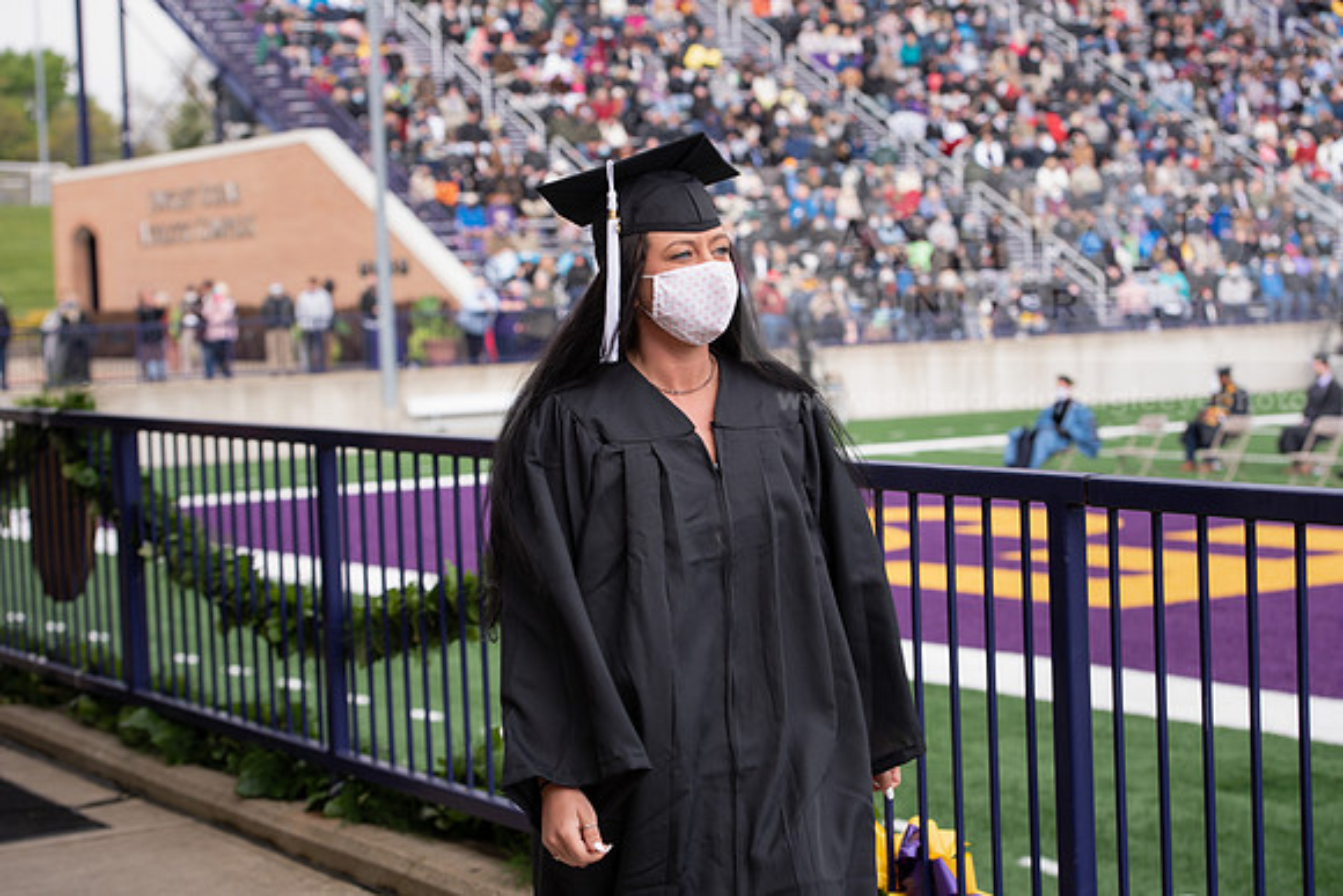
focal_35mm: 78
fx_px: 2910
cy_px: 448
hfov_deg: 26.0
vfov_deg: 17.5
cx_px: 672
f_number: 5
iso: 200
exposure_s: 1/200
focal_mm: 78
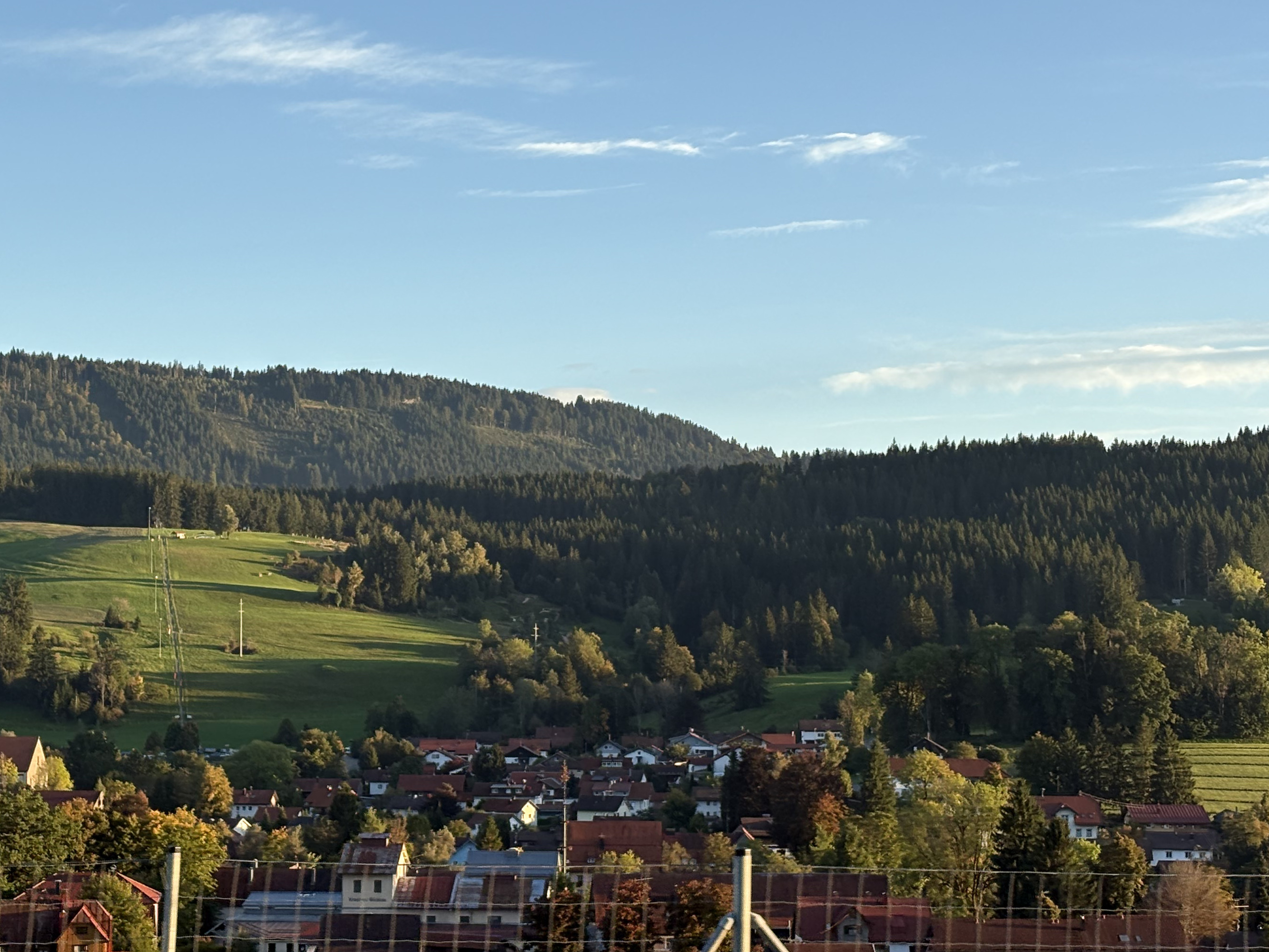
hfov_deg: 25.0
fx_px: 2859
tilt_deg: +6.4
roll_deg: +1.4
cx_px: 489
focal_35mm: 78
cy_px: 433
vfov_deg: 18.9
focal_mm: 5.96
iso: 32
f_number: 1.6
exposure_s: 1/987
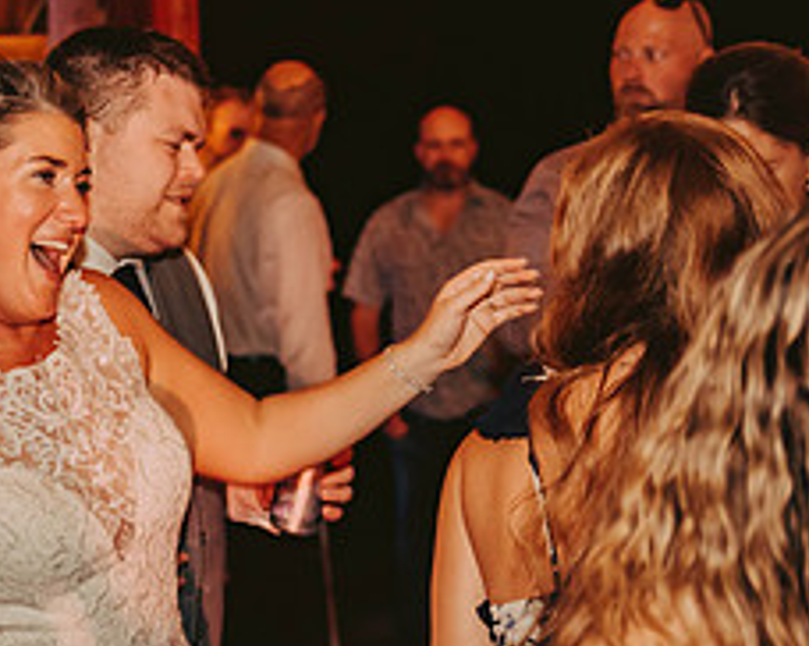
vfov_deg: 14.0
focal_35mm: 110
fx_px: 2632
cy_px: 410
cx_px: 75
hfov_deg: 17.2
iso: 1250
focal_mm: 46
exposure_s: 1/125
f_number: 2.8
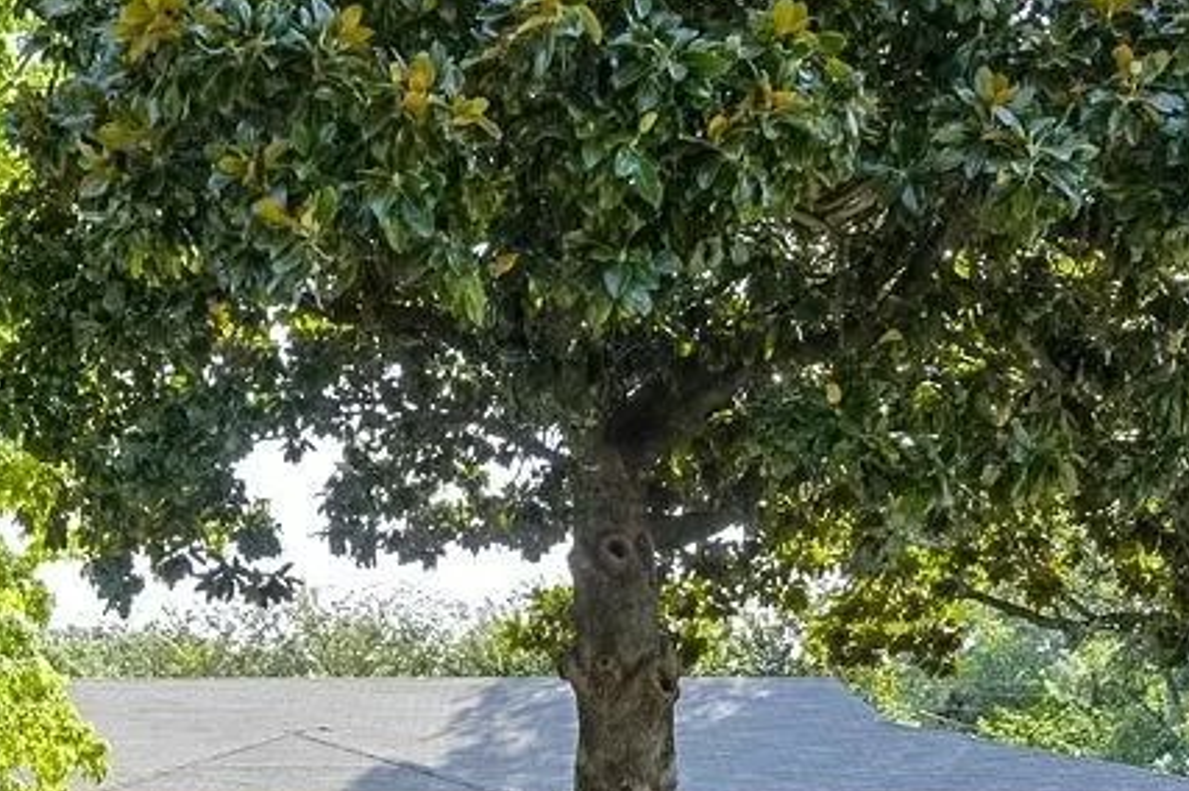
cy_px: 691
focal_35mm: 48
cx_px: 61
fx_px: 1584
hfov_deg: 37.7
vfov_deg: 27.2
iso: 200
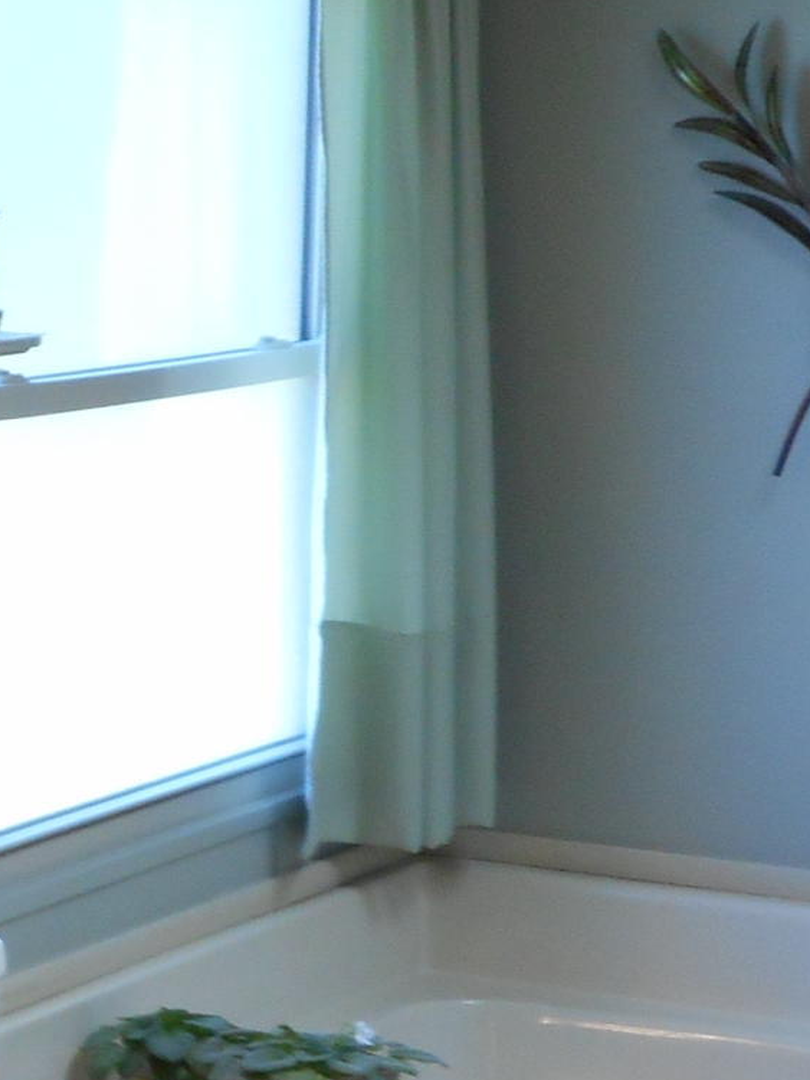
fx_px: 3118
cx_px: -597
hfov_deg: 13.4
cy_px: 648
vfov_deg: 19.6
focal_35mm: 100
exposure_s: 1/30
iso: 160
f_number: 3.7
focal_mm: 4.5
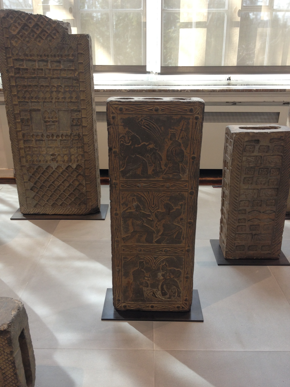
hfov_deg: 40.7
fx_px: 391
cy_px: 194
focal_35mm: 35
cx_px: 145
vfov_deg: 52.6
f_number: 2.4
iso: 64
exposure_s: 1/20
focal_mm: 4.28
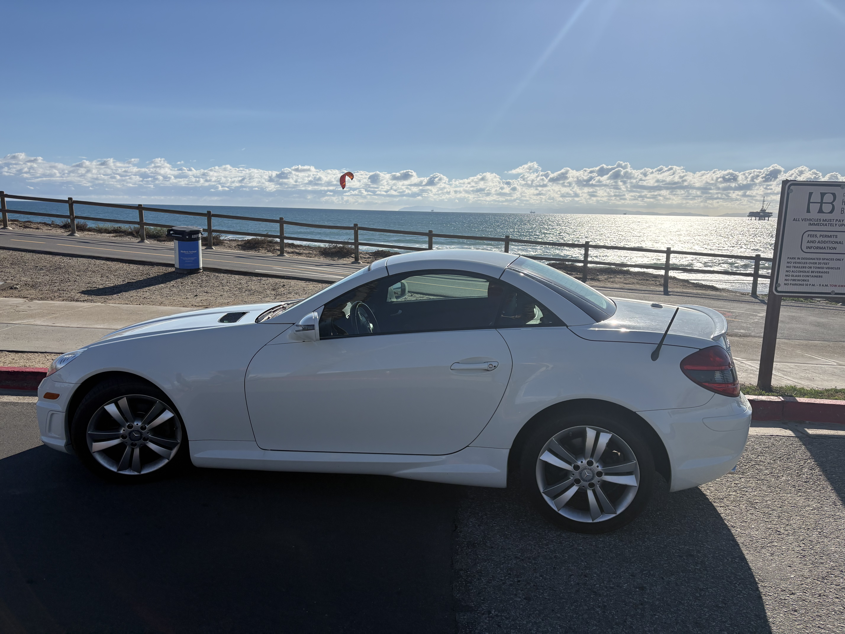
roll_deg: -0.7
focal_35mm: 26
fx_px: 635
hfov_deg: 67.3
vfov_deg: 53.1
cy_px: 317
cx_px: 422
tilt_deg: -10.2
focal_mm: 5.96
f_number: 1.6
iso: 50
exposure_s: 1/8850
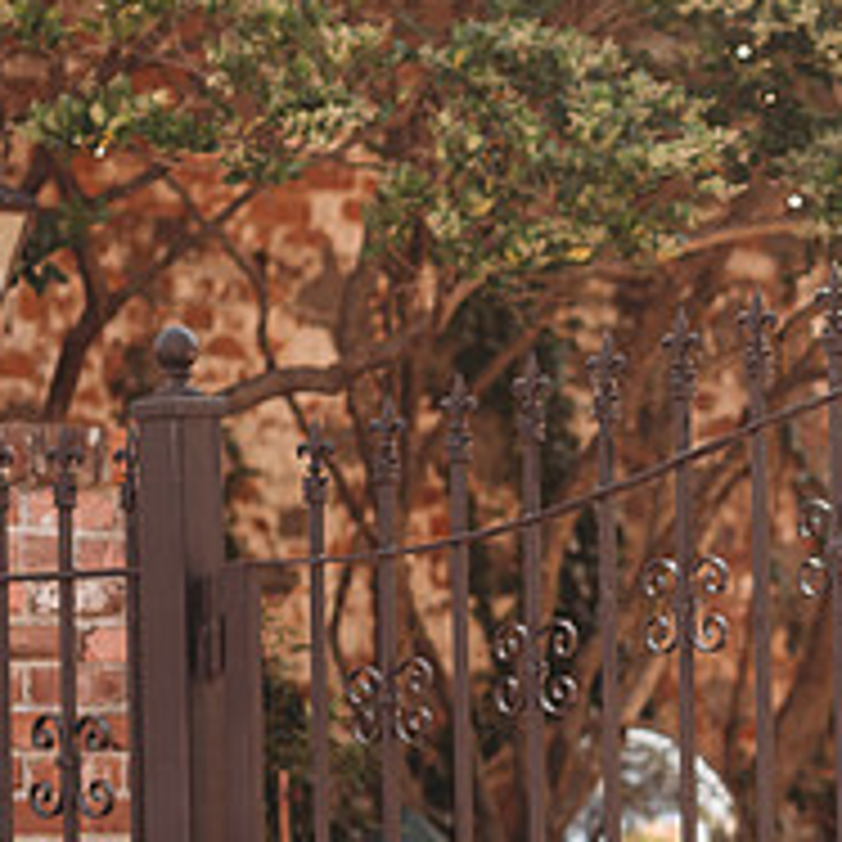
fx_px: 6577
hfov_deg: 7.3
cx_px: 884
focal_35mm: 239
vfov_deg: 7.3
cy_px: 747
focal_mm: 85
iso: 100
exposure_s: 1/400
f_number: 2.5
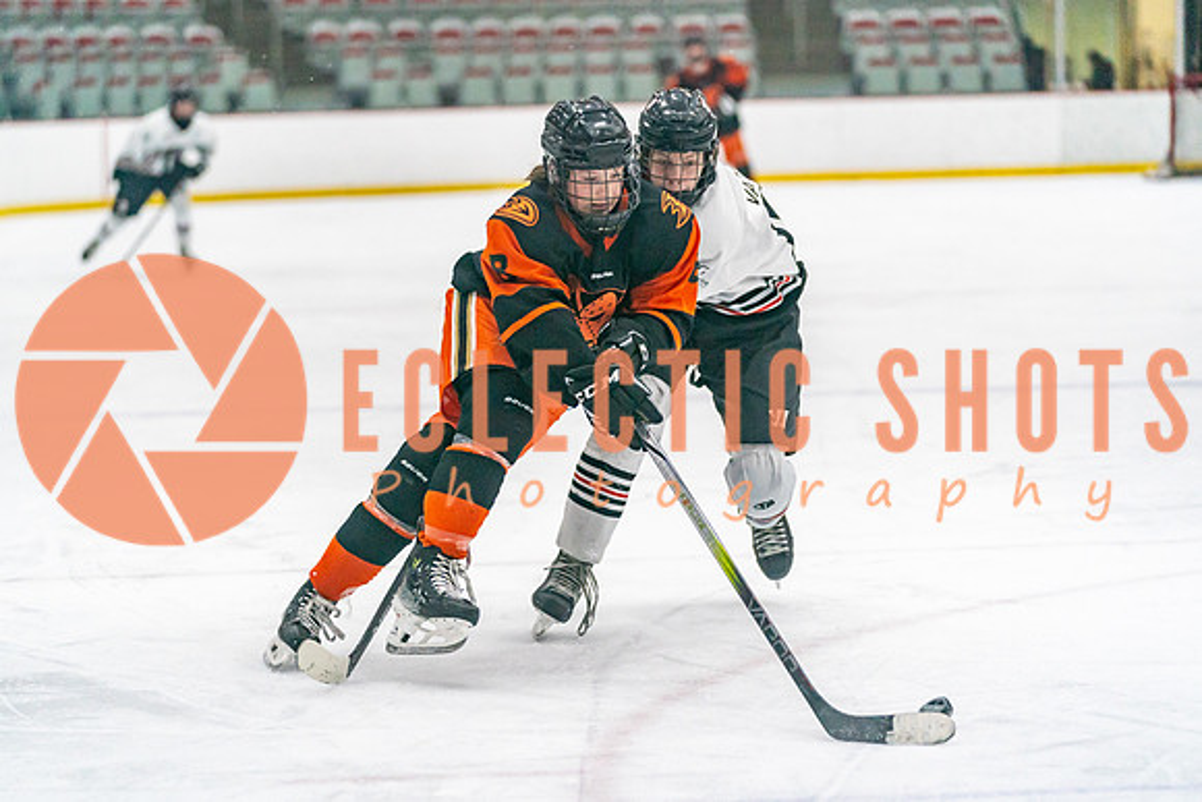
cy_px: 425
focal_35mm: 133
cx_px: 539
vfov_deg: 10.3
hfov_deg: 15.4
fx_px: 4455
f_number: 2.8
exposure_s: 1/1250
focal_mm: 121
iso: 3200
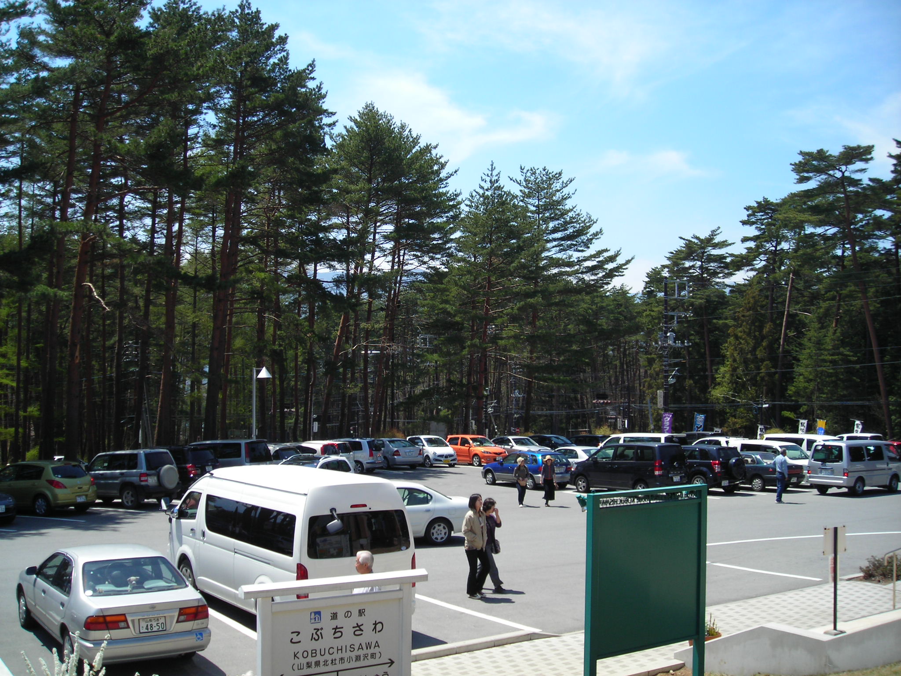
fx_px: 989
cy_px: 338
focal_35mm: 38
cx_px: 450
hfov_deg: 49.0
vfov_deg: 37.7
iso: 50
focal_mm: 6.3
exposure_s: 1/128
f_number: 6.4
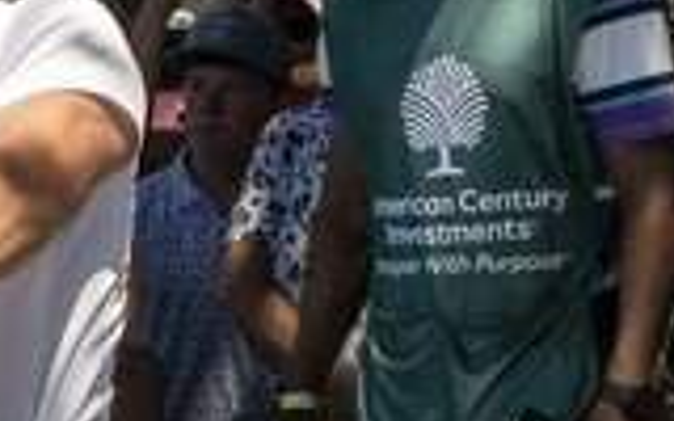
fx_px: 4776
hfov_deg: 8.0
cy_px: 305
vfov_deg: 5.0
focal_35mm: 260
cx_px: 737
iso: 500
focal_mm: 23
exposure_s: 1/1600
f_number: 7.1
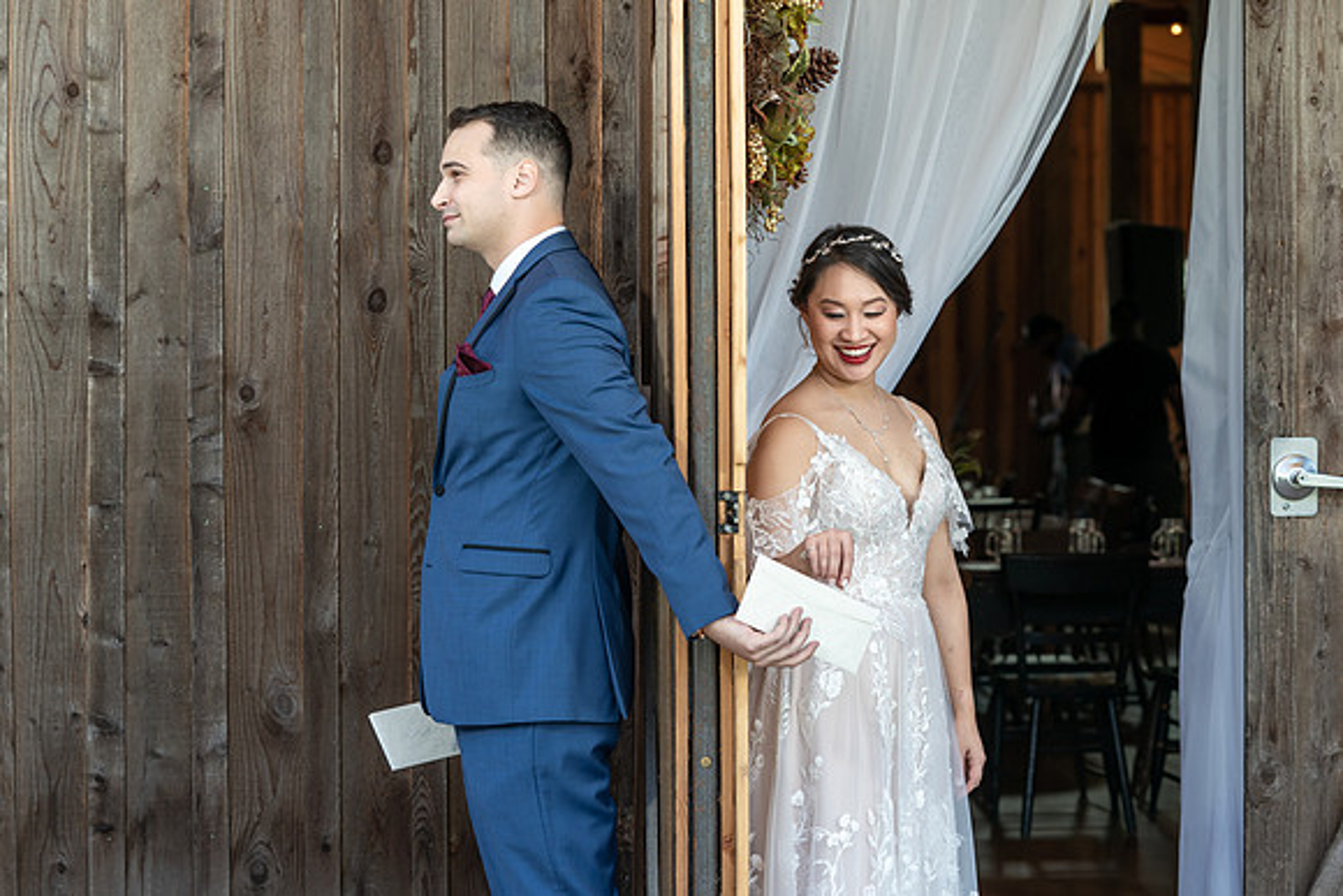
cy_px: 448
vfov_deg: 15.4
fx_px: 3316
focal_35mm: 89
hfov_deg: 22.9
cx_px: 665
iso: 250
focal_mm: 83
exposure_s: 1/200
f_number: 4
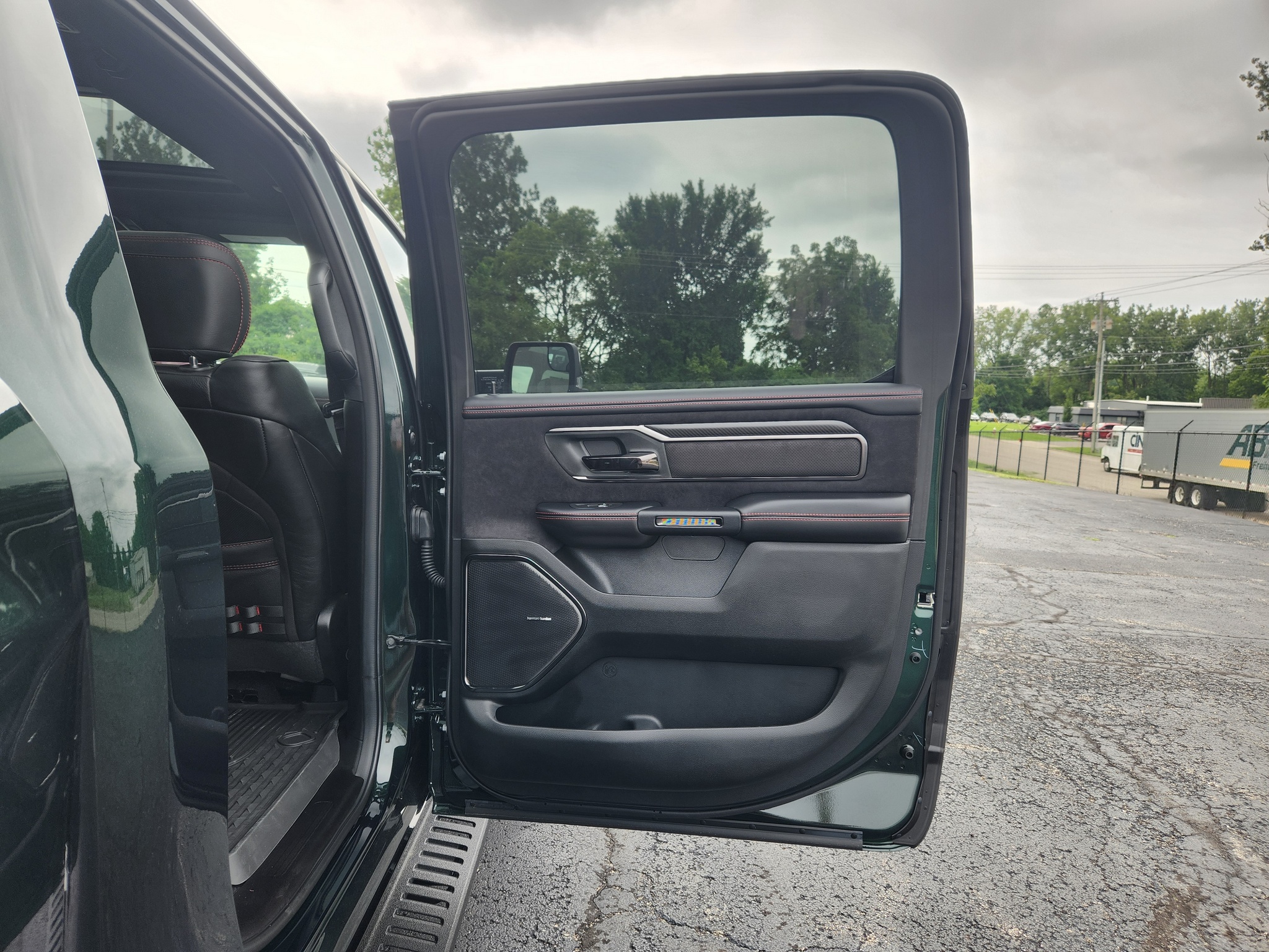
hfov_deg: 73.9
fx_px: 843
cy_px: 476
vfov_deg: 58.9
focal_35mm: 23
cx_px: 634
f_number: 1.8
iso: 20
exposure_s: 1/180
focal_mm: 5.4
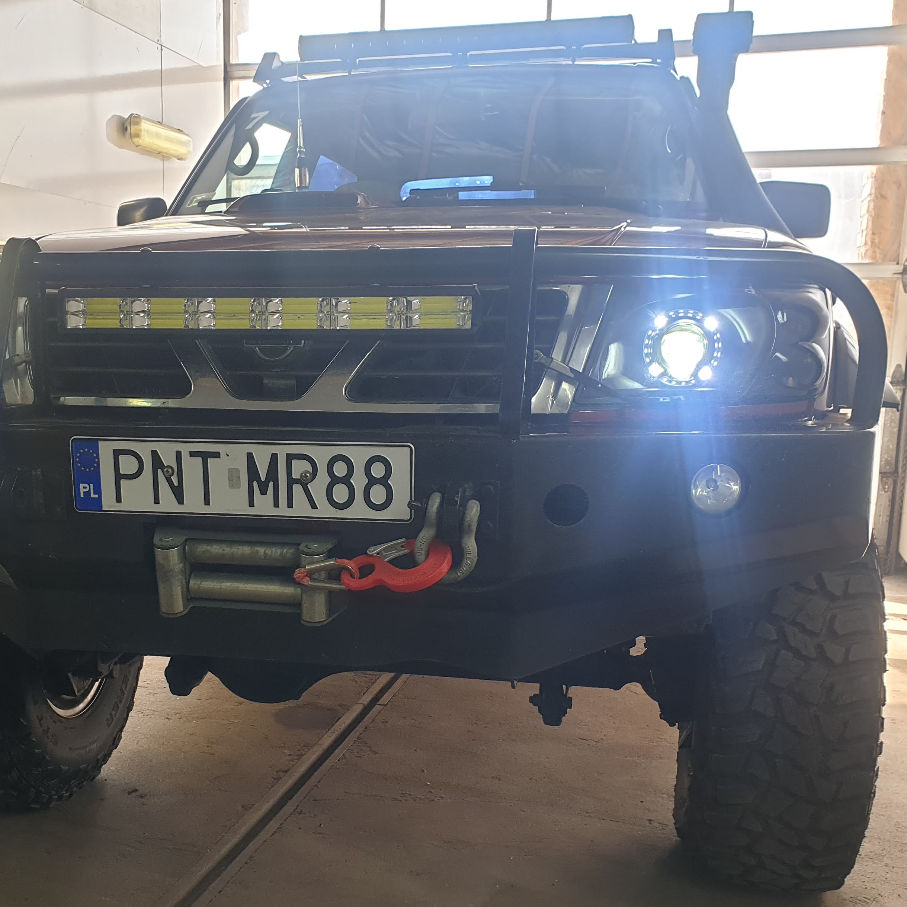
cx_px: 326
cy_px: 541
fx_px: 1126
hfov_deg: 43.4
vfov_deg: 43.7
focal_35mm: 38
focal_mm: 4.3
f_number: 2.4
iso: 80
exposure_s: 1/100
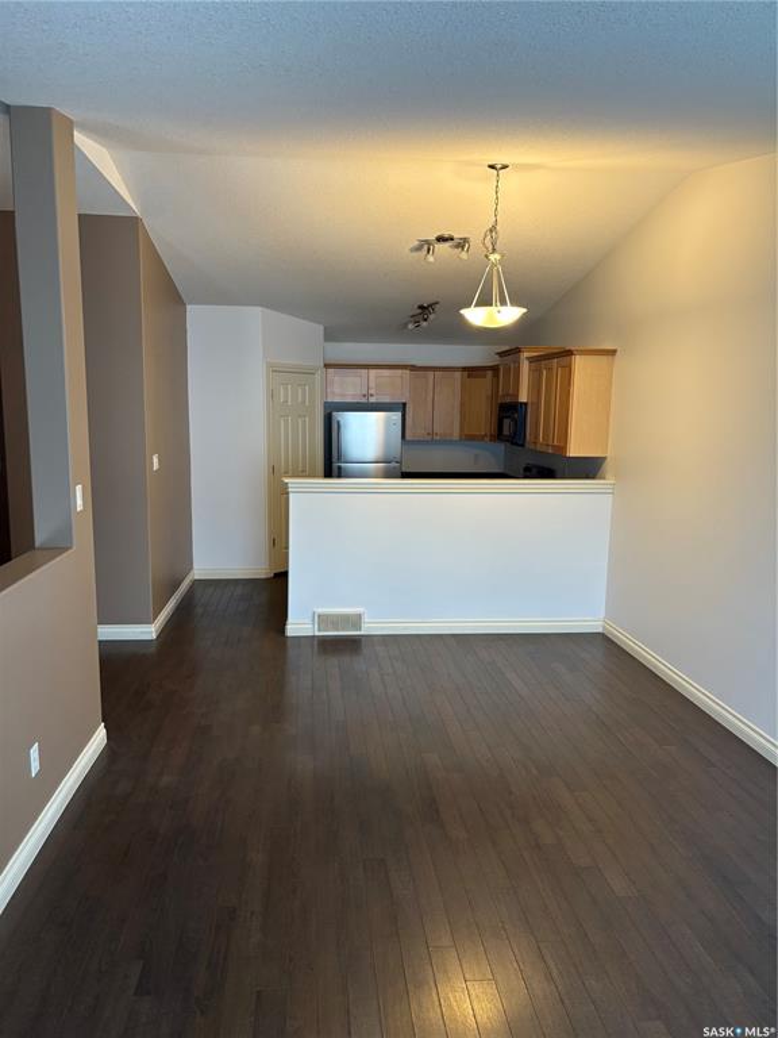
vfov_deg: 67.3
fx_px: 779
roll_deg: -1.6
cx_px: 389
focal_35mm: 26
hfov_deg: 53.1
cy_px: 519
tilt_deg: -7.6
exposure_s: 1/60
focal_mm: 5.96
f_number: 1.6
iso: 160
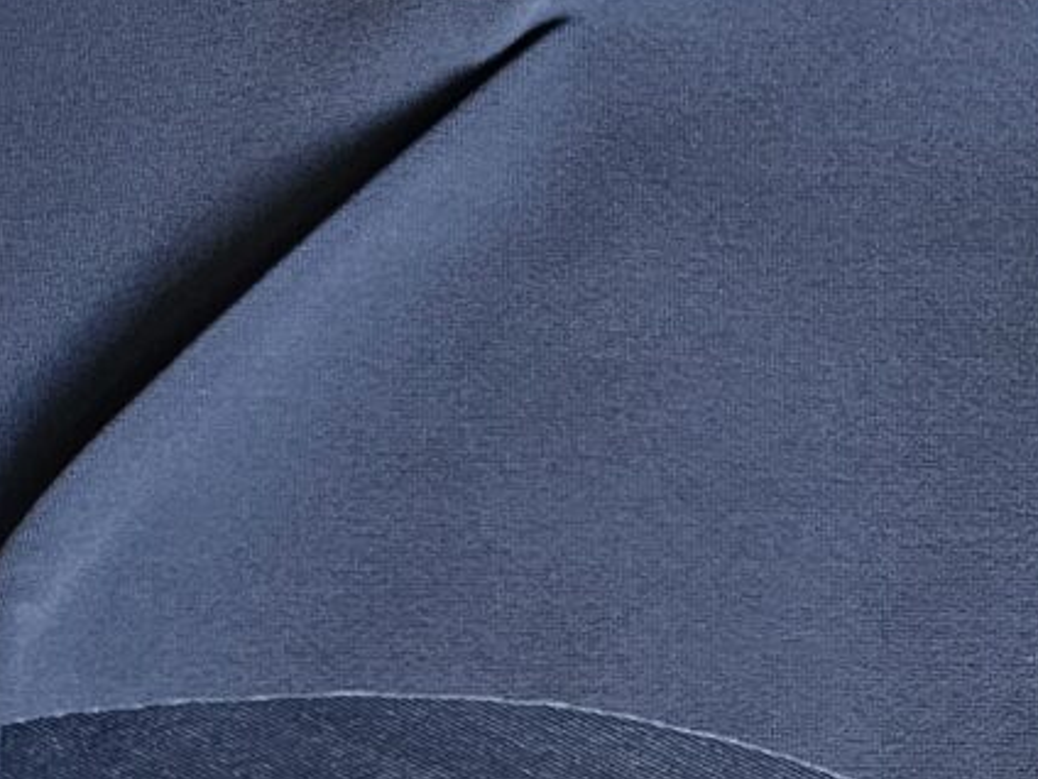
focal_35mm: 111
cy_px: 1066
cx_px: 2054
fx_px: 3328
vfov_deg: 12.8
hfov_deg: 14.7
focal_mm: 6.3
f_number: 1.7
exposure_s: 1/34
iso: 640
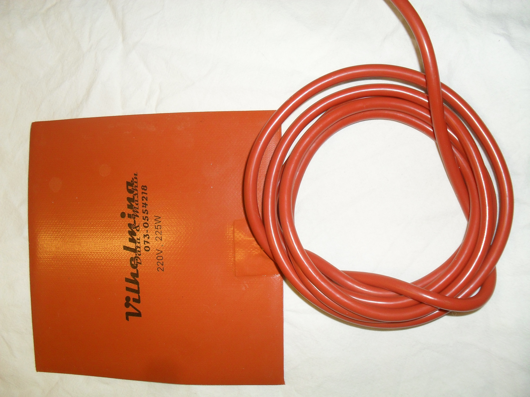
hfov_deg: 52.6
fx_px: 536
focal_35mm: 35
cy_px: 198
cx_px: 265
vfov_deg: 40.7
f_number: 3.2
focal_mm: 6.3
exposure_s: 1/45
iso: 200
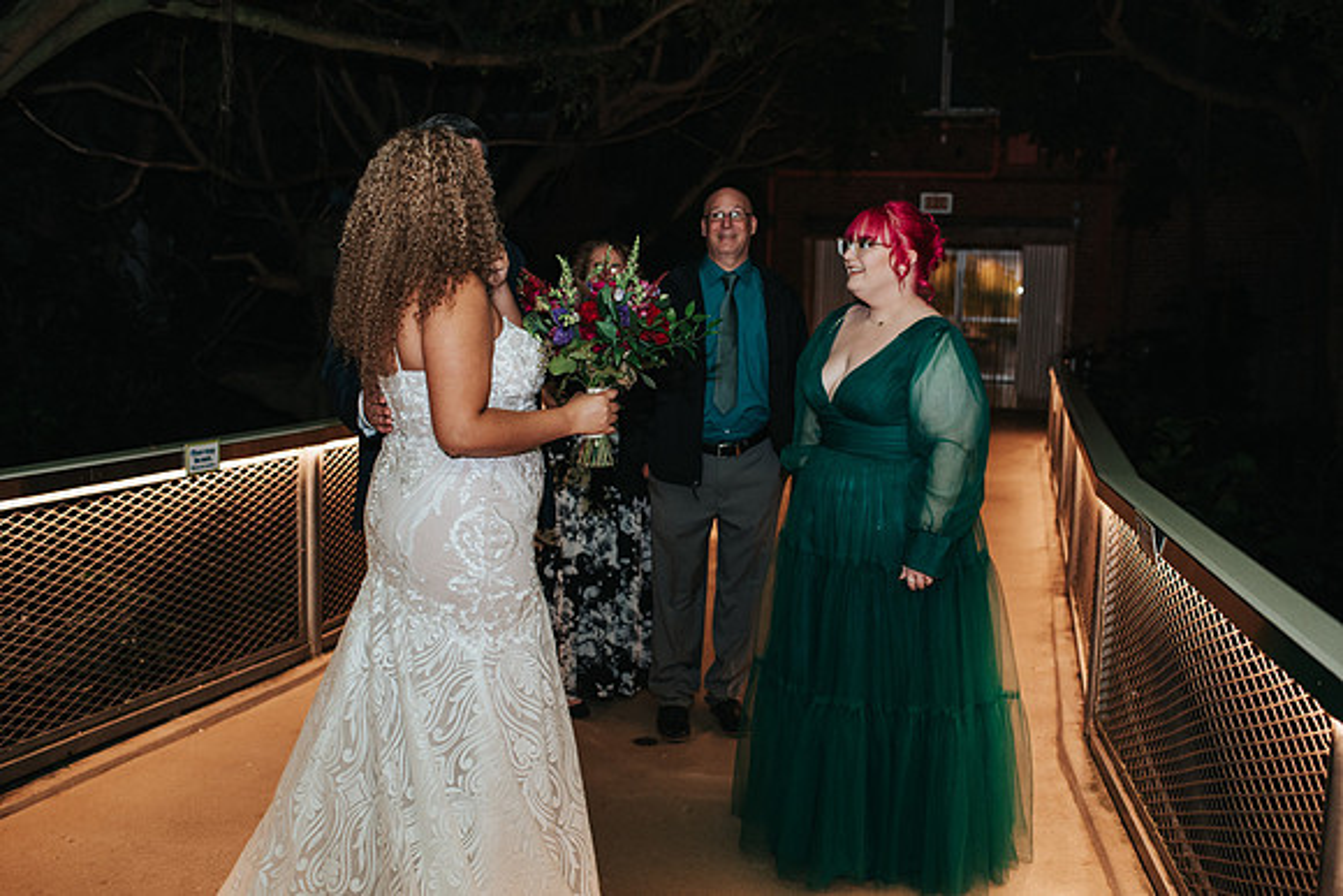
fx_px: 1306
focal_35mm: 35
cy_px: 448
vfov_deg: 37.9
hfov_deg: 54.4
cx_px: 672
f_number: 2.8
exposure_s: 1/200
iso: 1000
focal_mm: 35
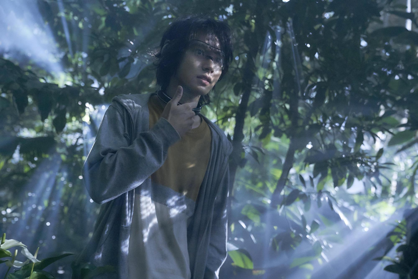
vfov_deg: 29.9
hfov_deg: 43.6
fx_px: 523
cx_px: 209
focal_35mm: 45
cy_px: 140
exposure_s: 1/125
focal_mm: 45
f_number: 3.5
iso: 3200
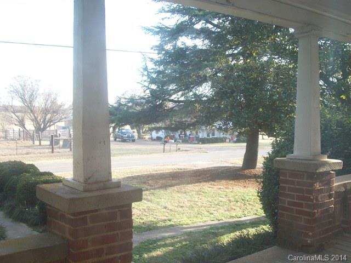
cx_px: 176
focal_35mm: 40
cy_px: 132
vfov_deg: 36.0
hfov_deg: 46.8
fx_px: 406
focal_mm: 7.1
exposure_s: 1/100
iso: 80
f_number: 3.2
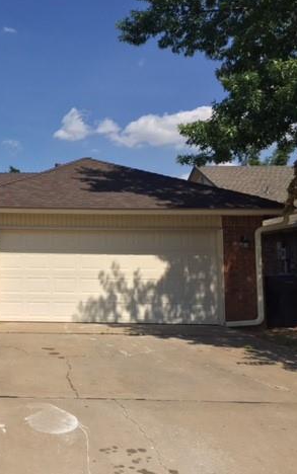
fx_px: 543
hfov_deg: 28.3
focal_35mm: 42
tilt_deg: +3.8
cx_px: -15
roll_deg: -2.1
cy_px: 238
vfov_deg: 47.2
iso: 32
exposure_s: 1/3049
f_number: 2.2
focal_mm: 4.15
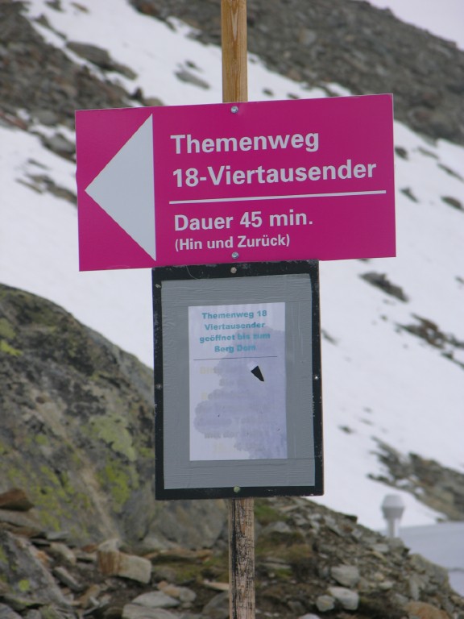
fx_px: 5004
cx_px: 232
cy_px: 310
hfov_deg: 5.3
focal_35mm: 280
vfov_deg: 7.1
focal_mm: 71.2
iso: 50
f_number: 5.3
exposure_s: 1/277
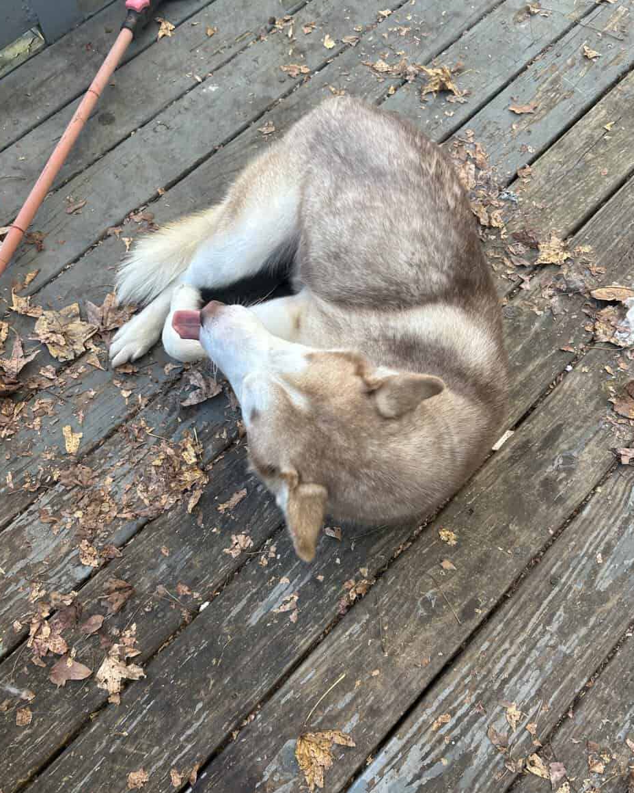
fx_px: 657
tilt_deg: -64.6
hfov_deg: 51.5
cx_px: 312
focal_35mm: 28
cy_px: 427
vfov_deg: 62.1
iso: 40
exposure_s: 1/121
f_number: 1.5
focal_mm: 5.7
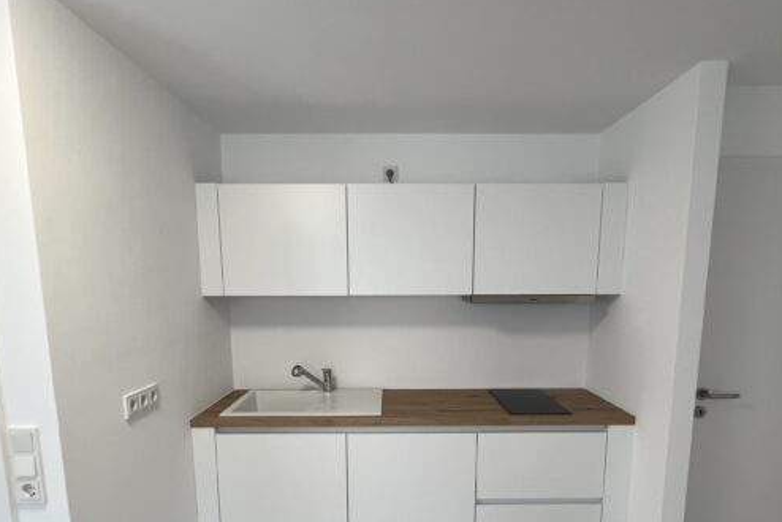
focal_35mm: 21
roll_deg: +0.4
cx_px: 397
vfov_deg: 57.8
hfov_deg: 81.2
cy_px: 361
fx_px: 456
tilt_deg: -9.1
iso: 125
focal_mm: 1.57
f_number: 1.8
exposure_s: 1/100
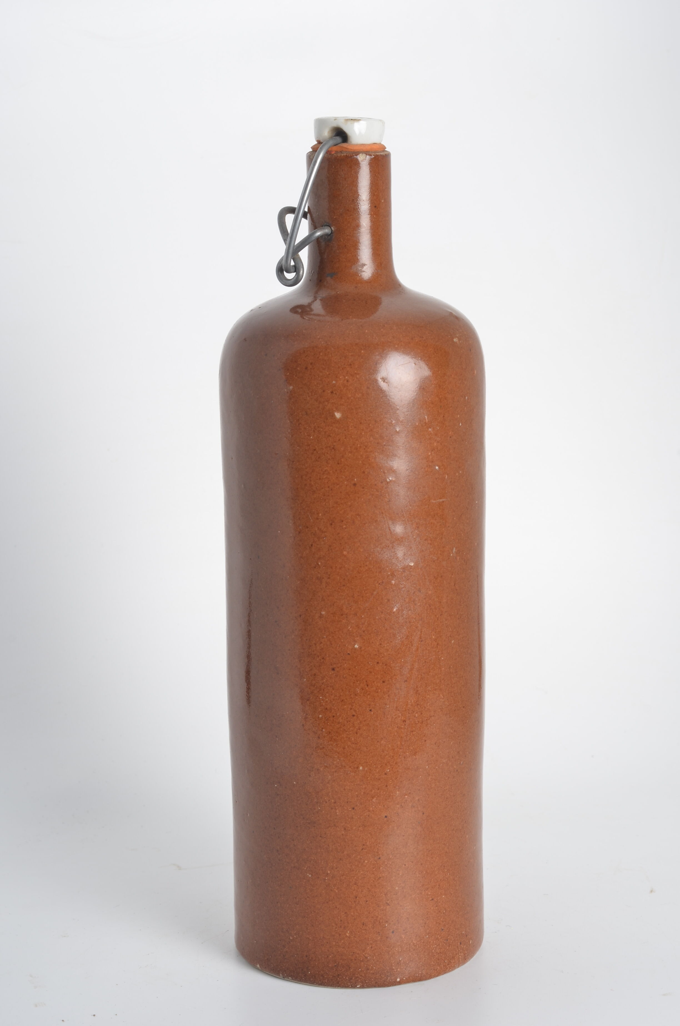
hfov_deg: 18.1
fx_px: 2134
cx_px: 340
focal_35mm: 75
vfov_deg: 27.0
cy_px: 513
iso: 100
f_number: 11
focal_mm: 50
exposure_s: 1/125
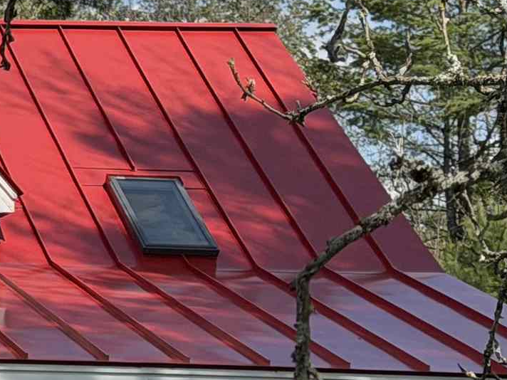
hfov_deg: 9.2
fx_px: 3032
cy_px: 490
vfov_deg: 7.1
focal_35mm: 207
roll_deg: -0.9
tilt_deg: +1.4
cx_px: -318
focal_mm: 6.76
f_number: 1.78
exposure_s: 1/5208
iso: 64
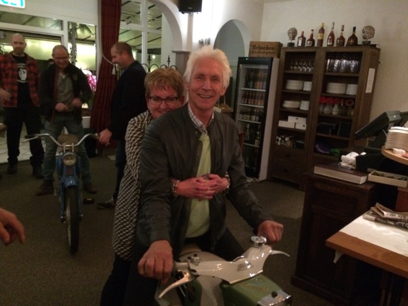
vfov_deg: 48.2
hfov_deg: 61.7
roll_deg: -1.1
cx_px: 204
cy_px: 153
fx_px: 342
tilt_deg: -12.5
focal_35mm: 29
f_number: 2.2
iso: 800
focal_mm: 4.15
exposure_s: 1/17
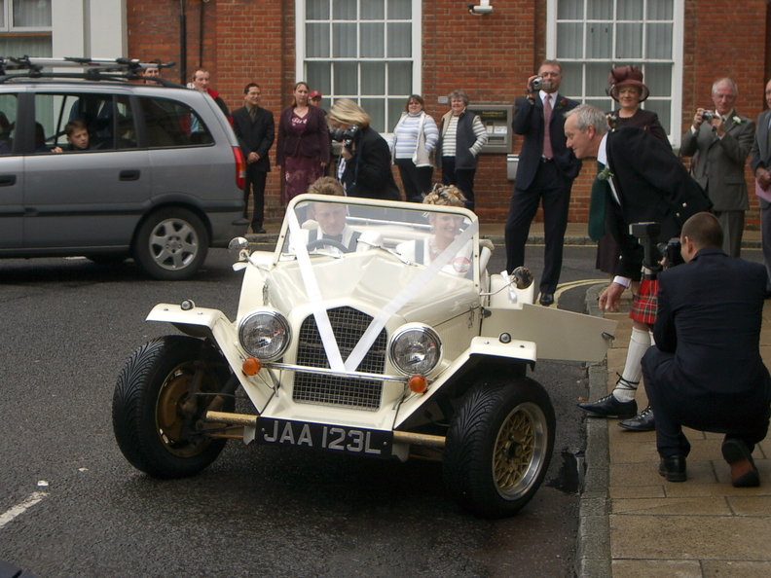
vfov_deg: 19.9
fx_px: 1648
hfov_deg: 26.3
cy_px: 289
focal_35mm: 74
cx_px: 386
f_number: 3.9
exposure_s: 1/125
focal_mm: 12.2
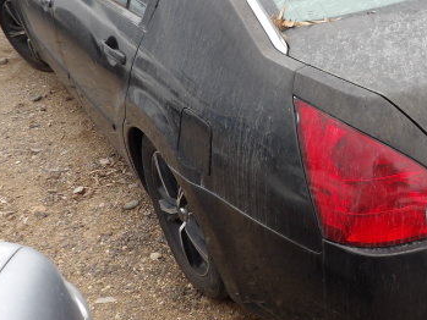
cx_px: 361
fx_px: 543
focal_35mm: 44
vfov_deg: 32.7
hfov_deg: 40.6
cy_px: 117
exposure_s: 1/247
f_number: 3.2
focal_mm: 4.3
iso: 100
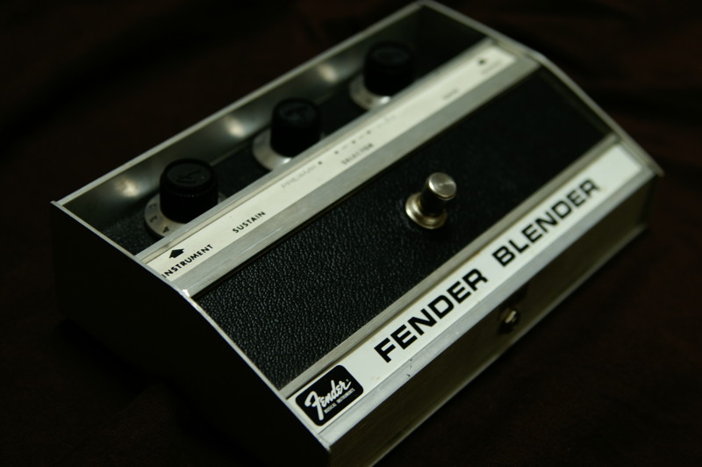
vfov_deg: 20.1
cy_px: 234
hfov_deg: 29.9
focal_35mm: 68
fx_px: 1315
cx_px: 351
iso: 200
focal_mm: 45
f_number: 3.5
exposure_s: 1/13
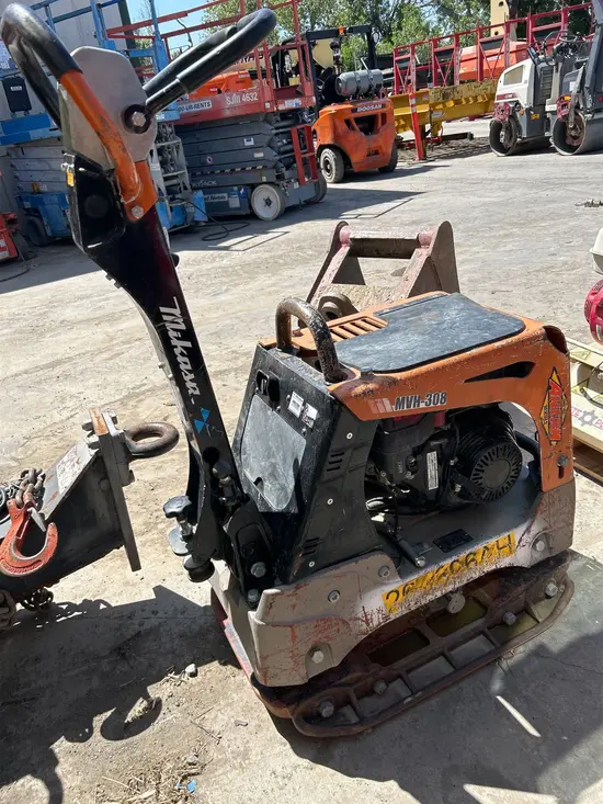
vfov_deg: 67.3
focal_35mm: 26
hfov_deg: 53.1
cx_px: 302
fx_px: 604
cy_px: 402
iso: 50
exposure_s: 1/2762
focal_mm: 5.7
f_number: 1.5
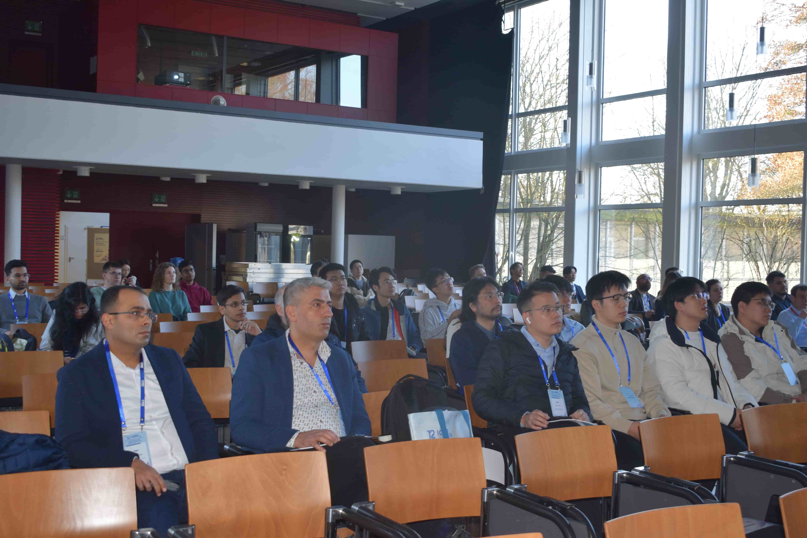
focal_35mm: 44
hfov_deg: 45.0
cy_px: 269
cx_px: 404
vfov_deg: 30.8
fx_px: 975
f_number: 5.6
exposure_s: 1/125
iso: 800
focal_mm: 29
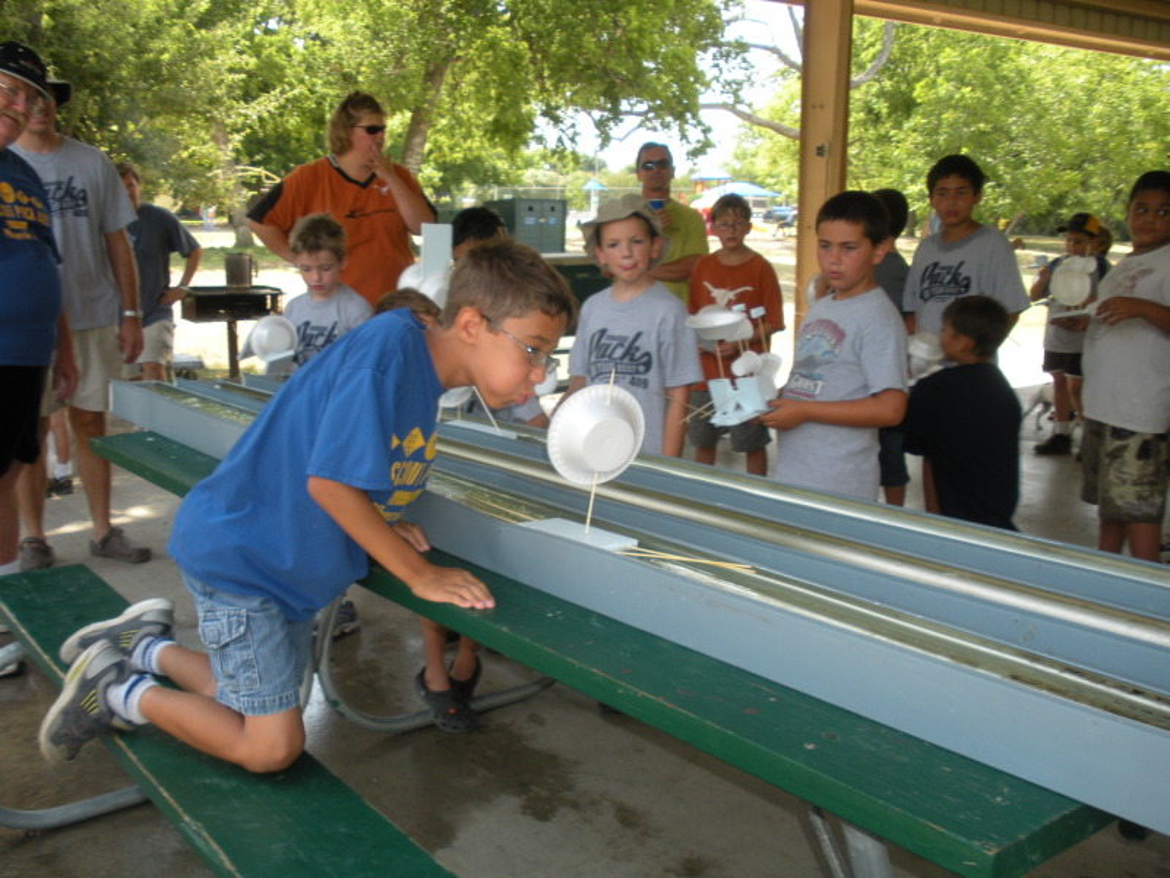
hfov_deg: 51.4
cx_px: 585
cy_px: 439
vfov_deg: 39.7
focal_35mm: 36
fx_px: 1217
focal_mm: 6.3
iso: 88
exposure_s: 1/148
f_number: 3.5
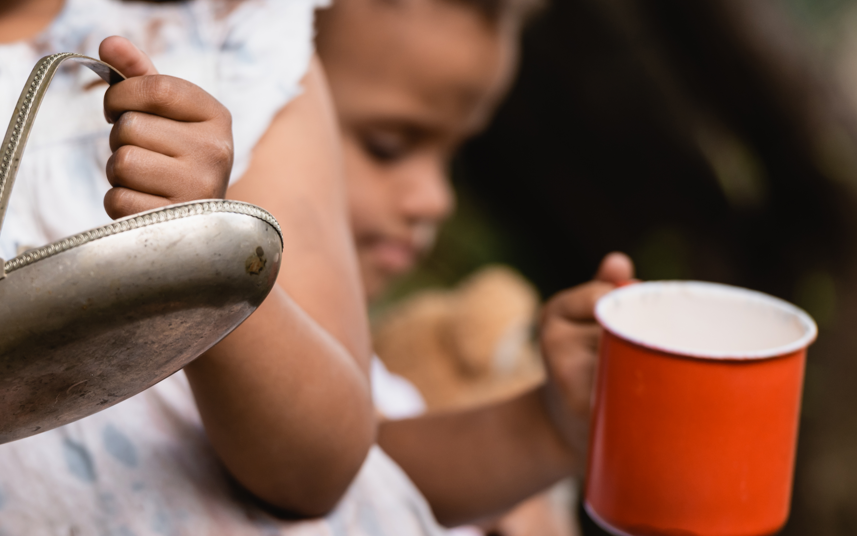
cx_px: 243
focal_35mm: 337
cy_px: 295
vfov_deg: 3.9
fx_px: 7871
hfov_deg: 6.2
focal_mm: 200
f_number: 4
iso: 180
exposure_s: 1/320
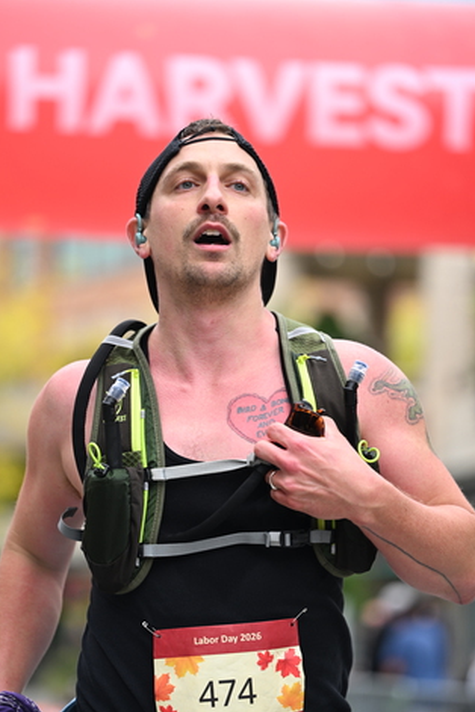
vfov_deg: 14.1
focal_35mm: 146
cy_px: 401
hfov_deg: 9.4
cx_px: 203
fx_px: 2889
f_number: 2.8
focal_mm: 125
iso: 640
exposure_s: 1/2000
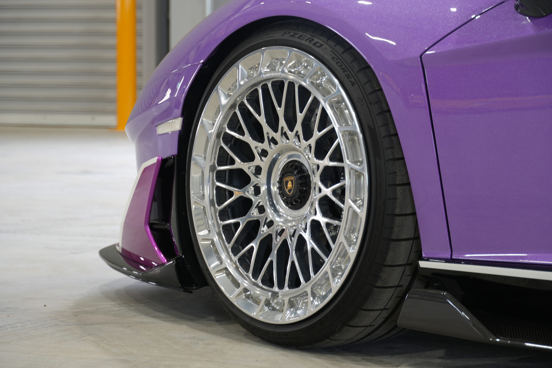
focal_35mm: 106
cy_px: 184
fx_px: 1633
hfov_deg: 19.2
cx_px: 276
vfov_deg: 12.9
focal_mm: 71
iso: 50
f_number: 5.6
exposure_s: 1/4
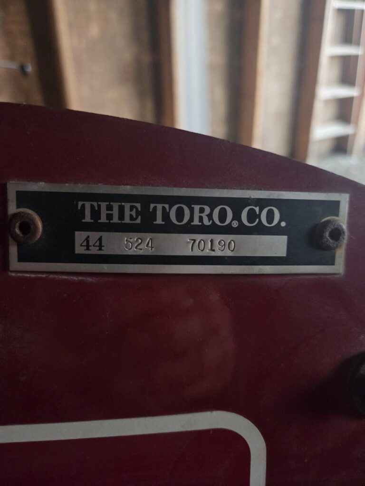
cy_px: 243
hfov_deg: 58.9
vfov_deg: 73.9
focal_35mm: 23
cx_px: 182
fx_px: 323
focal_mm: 5.4
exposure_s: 1/30
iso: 1250
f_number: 1.8
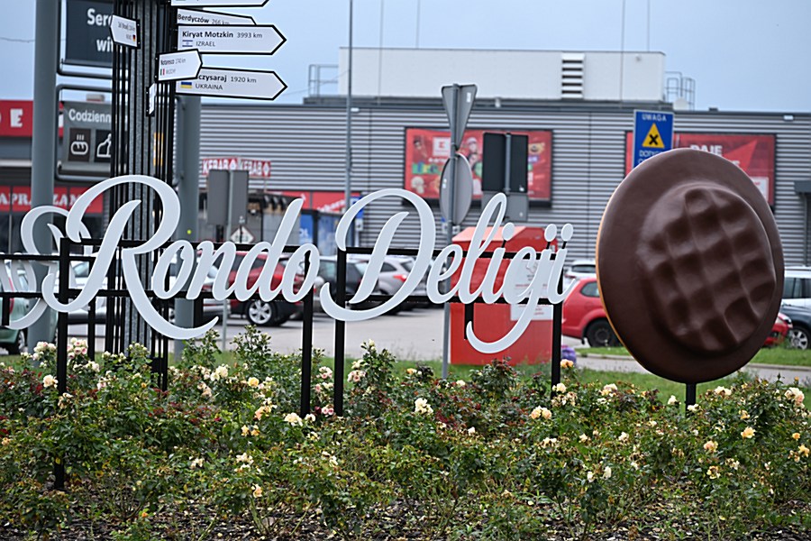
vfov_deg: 8.3
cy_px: 270
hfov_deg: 12.5
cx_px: 406
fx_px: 3717
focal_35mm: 165
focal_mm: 165
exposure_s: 1/500
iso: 360
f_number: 6.3
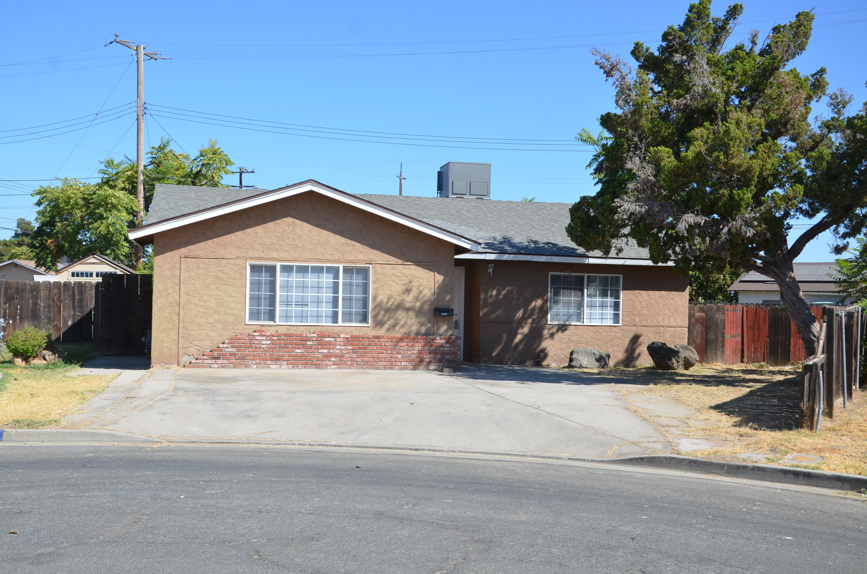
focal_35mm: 42
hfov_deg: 46.5
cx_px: 434
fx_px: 1009
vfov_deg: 31.8
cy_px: 287
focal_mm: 28
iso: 100
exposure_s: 1/250
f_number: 8
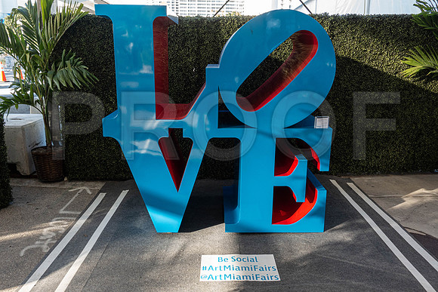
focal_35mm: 30
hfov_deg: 61.9
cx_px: 219
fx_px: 365
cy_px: 146
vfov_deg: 43.6
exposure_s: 1/125
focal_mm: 10.89
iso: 400
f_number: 5
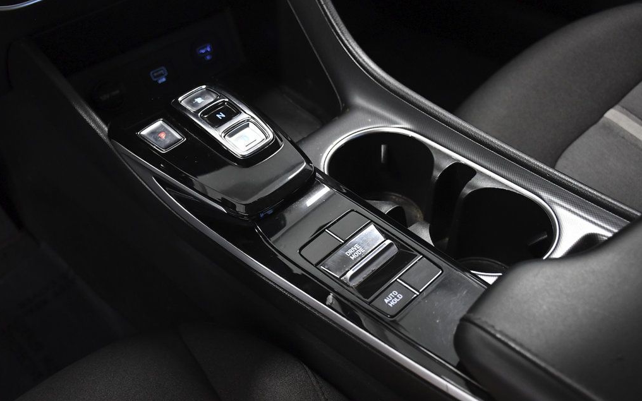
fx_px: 647
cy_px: 204
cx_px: 320
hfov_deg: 52.7
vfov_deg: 34.4
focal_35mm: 37
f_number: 3.8
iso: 2500
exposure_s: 1/250
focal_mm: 24
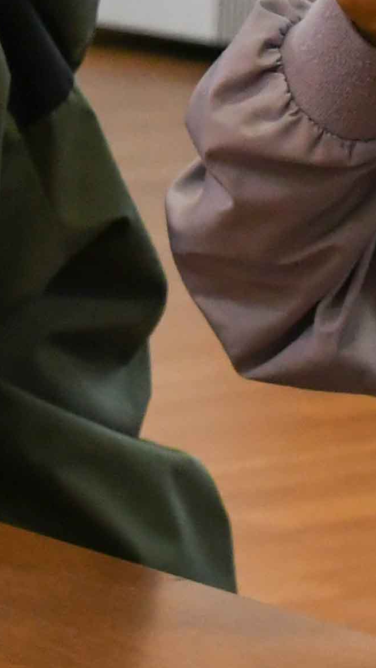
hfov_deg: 4.2
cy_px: 50
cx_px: 535
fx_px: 5051
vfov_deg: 7.5
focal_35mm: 285
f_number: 5.6
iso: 2000
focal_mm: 38
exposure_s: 1/250
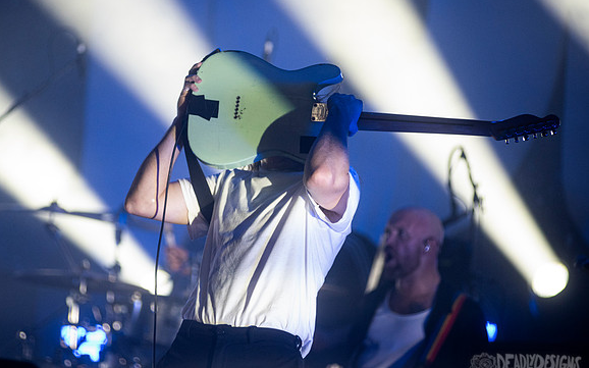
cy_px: 150
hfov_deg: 8.4
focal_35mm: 249
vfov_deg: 5.3
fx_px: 3996
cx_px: 256
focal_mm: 200
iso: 2500
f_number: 3.2
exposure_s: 1/800
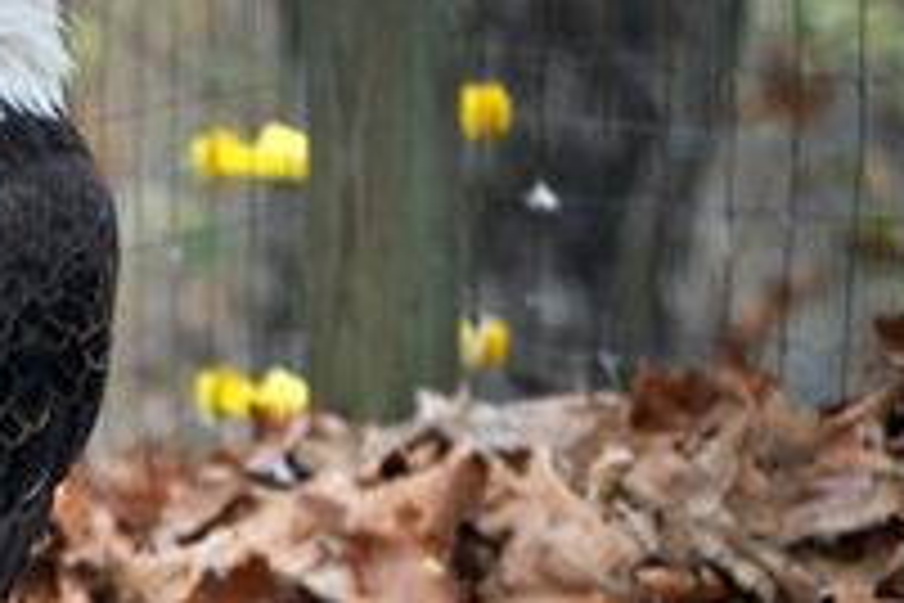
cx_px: -193
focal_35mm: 509
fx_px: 12781
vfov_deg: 2.7
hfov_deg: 4.0
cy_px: 439
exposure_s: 1/125
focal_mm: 200
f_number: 3.2
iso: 1250
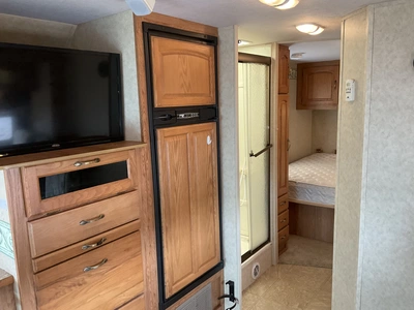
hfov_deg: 61.7
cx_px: 207
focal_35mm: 29
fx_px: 347
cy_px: 155
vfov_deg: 48.2
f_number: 1.8
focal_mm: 3
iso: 125
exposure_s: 1/60
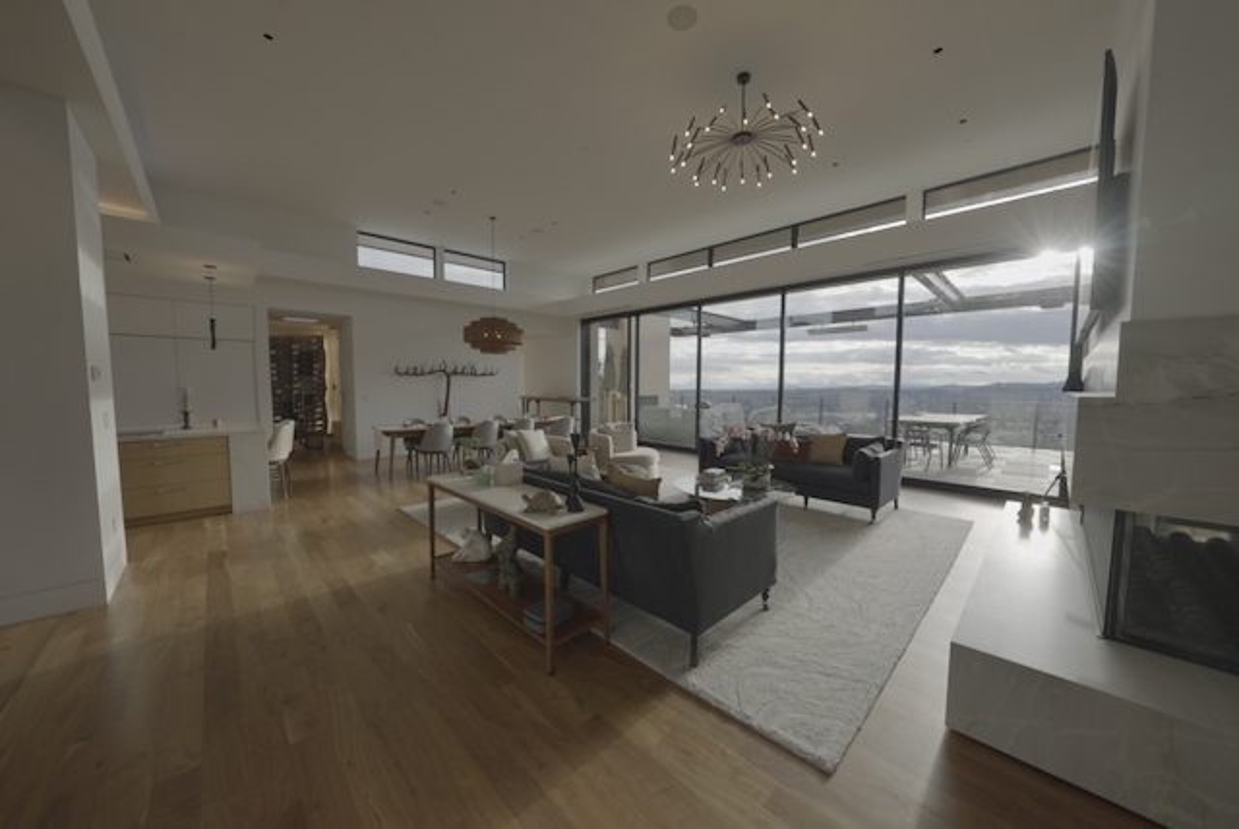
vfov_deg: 90.1
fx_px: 413
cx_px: 620
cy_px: 414
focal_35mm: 12
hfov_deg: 112.6
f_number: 6.3
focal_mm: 12
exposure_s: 1/200
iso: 640
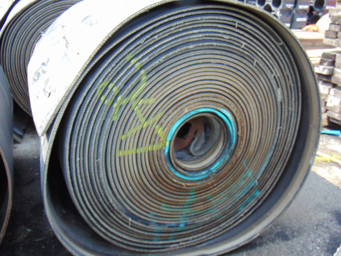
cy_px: 121
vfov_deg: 44.1
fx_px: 315
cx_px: 178
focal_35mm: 32
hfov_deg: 56.8
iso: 80
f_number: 3
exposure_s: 1/160
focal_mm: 4.9
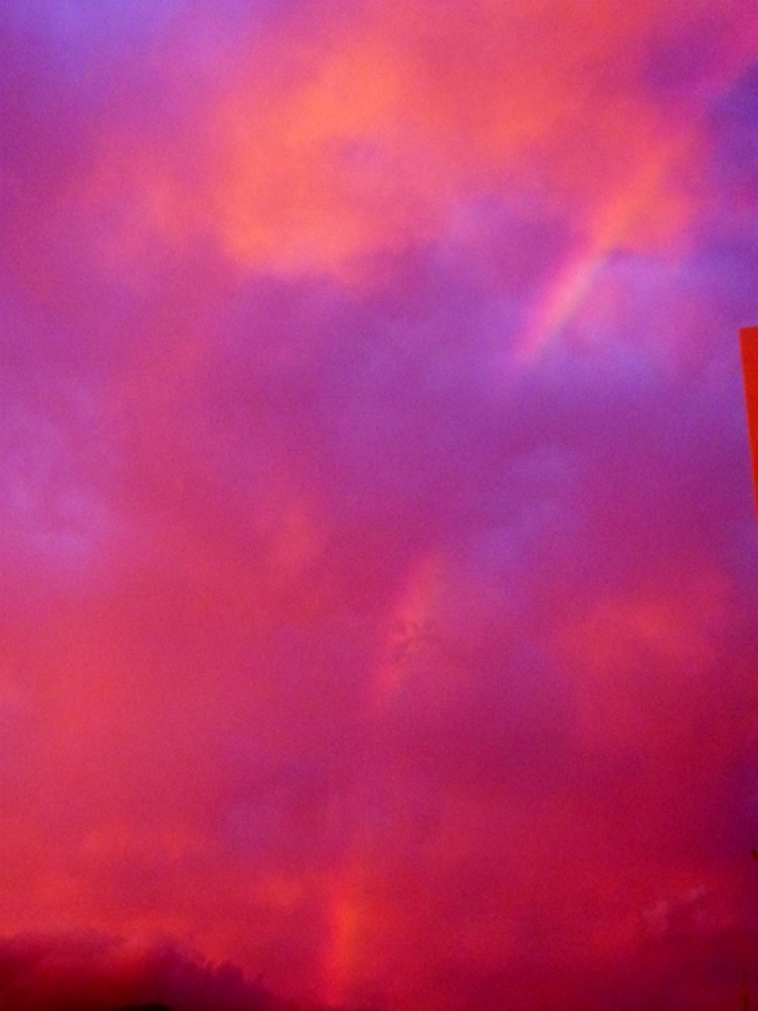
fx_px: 1693
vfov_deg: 33.2
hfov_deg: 25.2
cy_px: 506
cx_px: 379
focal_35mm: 58
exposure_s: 1/20
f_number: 3.8
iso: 800
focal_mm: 10.3
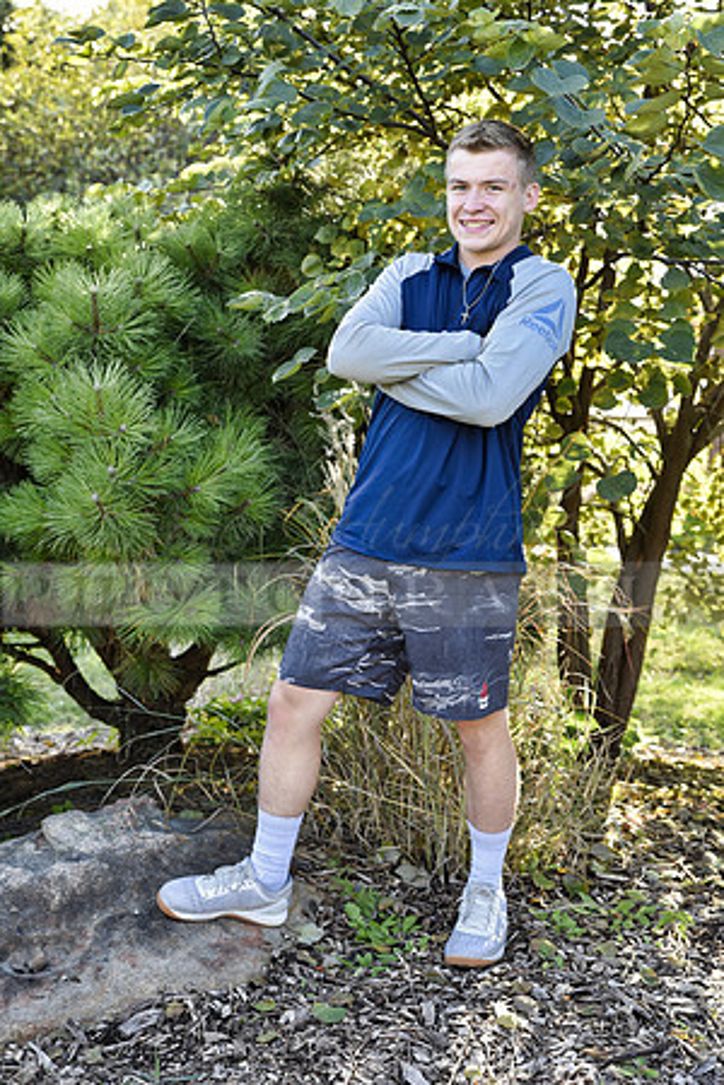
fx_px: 1508
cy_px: 542
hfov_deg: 27.0
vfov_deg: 39.6
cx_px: 362
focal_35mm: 50
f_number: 4.5
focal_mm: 50
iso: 200
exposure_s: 1/80
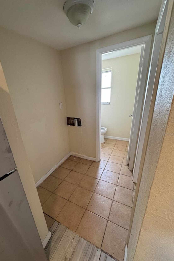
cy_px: 134
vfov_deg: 100.4
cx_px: 76
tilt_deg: -20.6
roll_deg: +5.2
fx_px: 109
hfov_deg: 77.0
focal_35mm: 15
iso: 200
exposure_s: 1/60
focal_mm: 2.22
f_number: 2.2
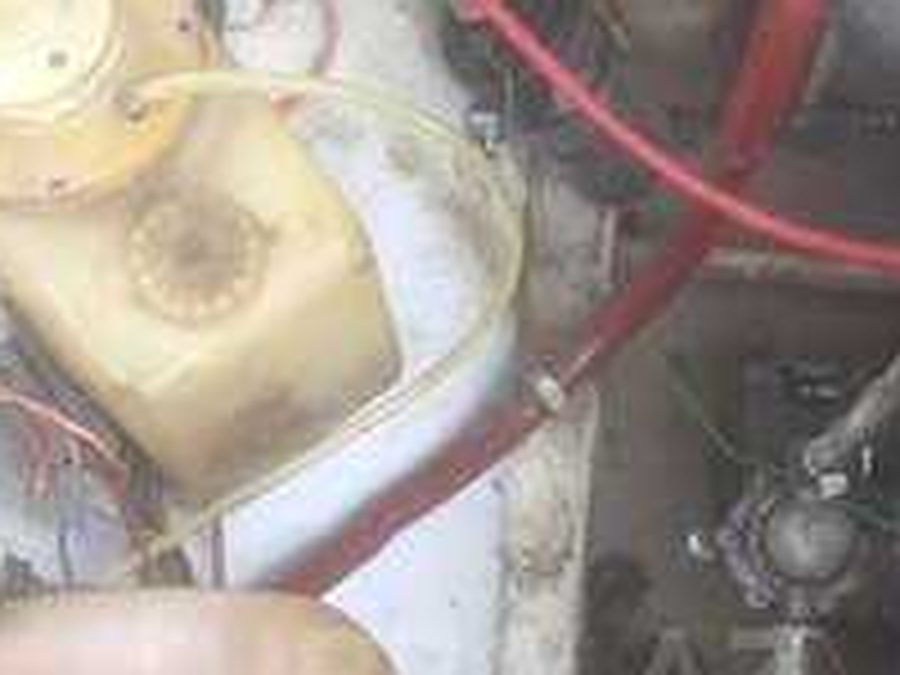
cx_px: 459
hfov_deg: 27.0
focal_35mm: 72
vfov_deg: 19.8
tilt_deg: -87.2
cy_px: 680
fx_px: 1872
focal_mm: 4.15
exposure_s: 1/50
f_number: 2.2
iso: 32
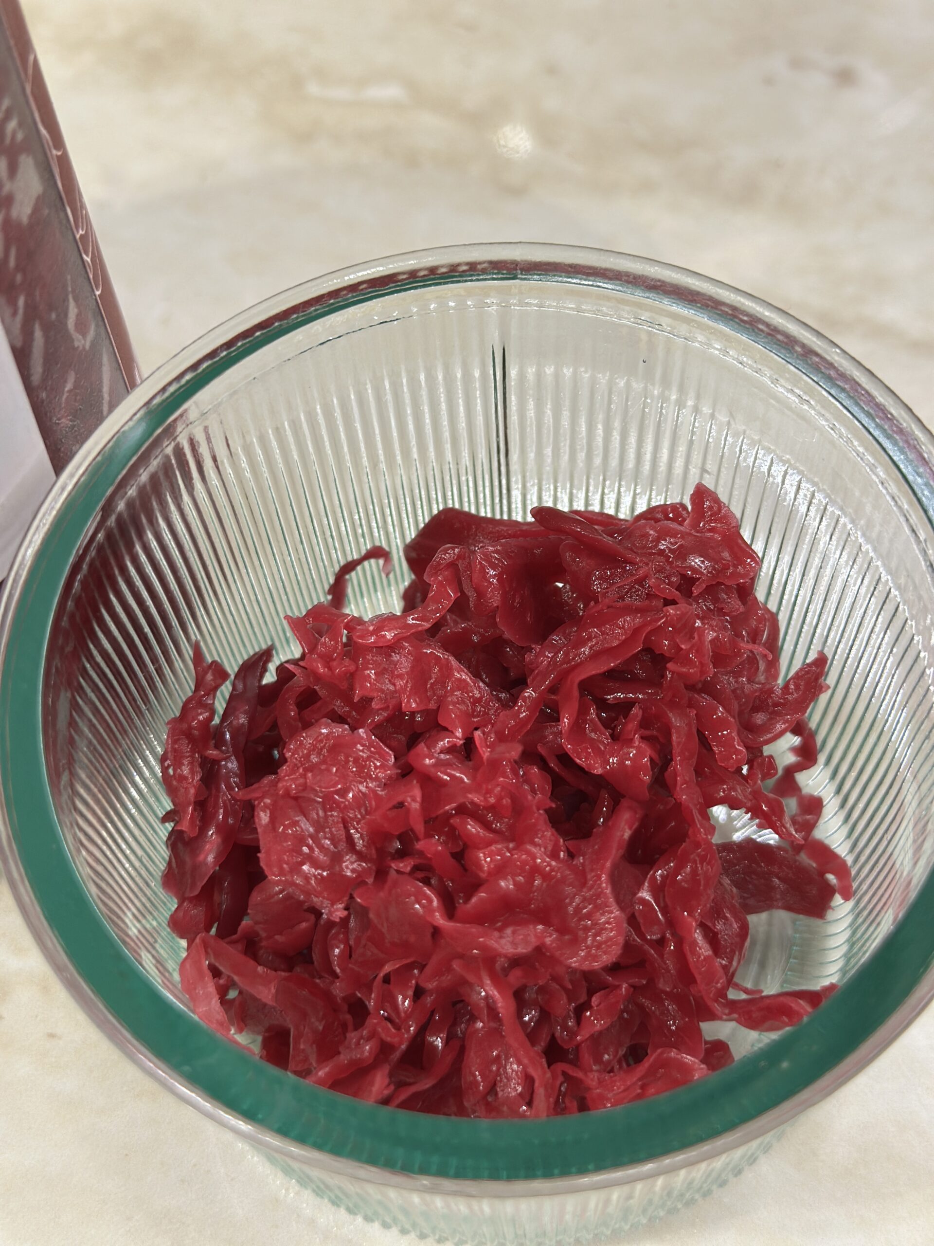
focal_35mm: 48
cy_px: 623
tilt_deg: -59.8
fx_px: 1727
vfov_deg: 39.7
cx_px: 467
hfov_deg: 30.3
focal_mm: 6.86
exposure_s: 1/60
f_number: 1.78
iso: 125
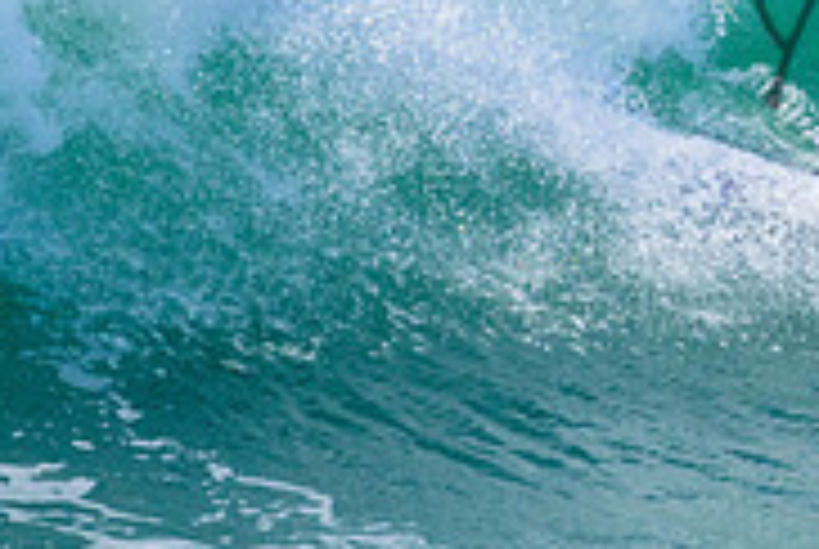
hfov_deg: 0.8
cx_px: 1210
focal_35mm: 2543
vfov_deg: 0.5
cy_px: -2
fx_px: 57947
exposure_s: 1/2000
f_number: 11
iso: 2200
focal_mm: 800
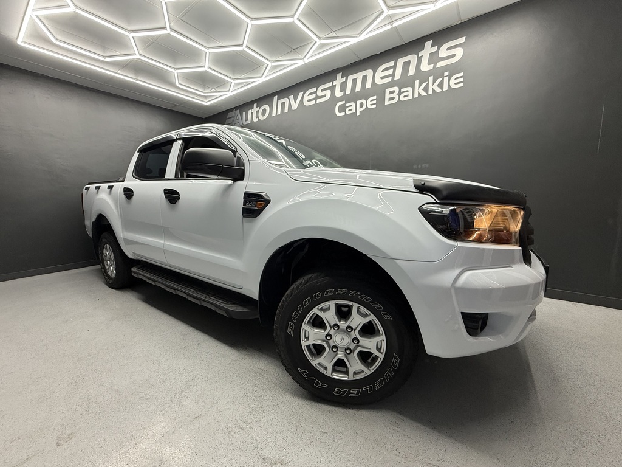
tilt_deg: -7.4
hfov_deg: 102.1
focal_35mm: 14
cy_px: 234
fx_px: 252
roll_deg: +1.2
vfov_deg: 85.7
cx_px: 311
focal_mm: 2.22
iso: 160
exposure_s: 1/100
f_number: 2.2
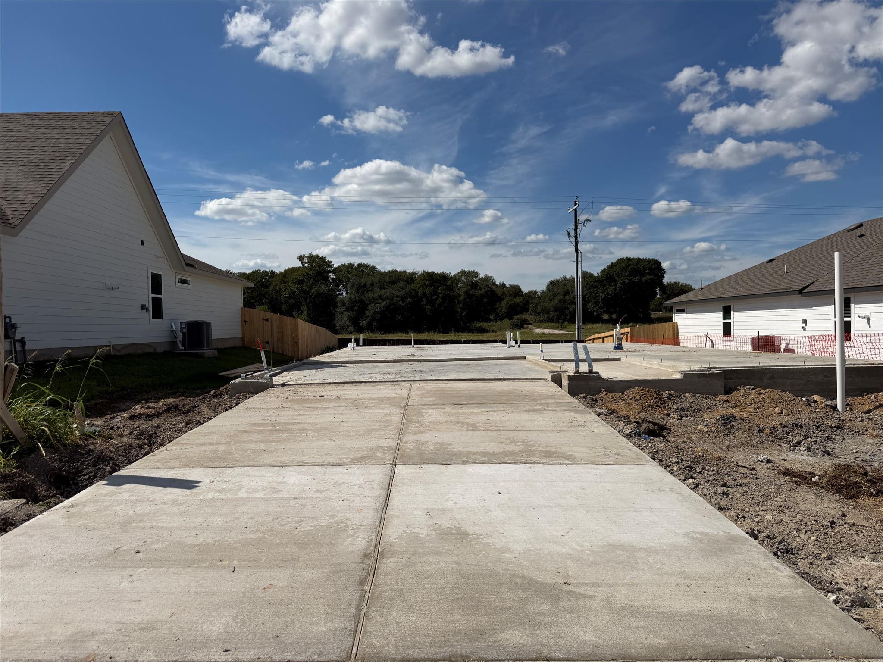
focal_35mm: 24
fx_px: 612
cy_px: 331
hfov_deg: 71.6
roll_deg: +1.3
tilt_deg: -1.3
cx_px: 442
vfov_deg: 56.8
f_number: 1.78
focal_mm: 6.76
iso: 80
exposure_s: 1/14286
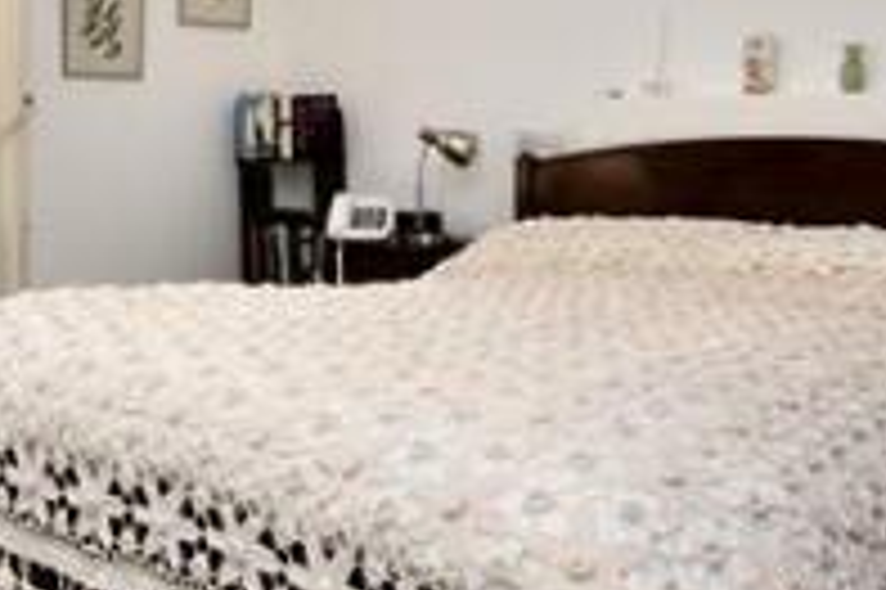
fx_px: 1229
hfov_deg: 36.1
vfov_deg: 26.4
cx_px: 18
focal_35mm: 50
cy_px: 110
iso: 200
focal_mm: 10
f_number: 4.5
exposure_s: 1/80
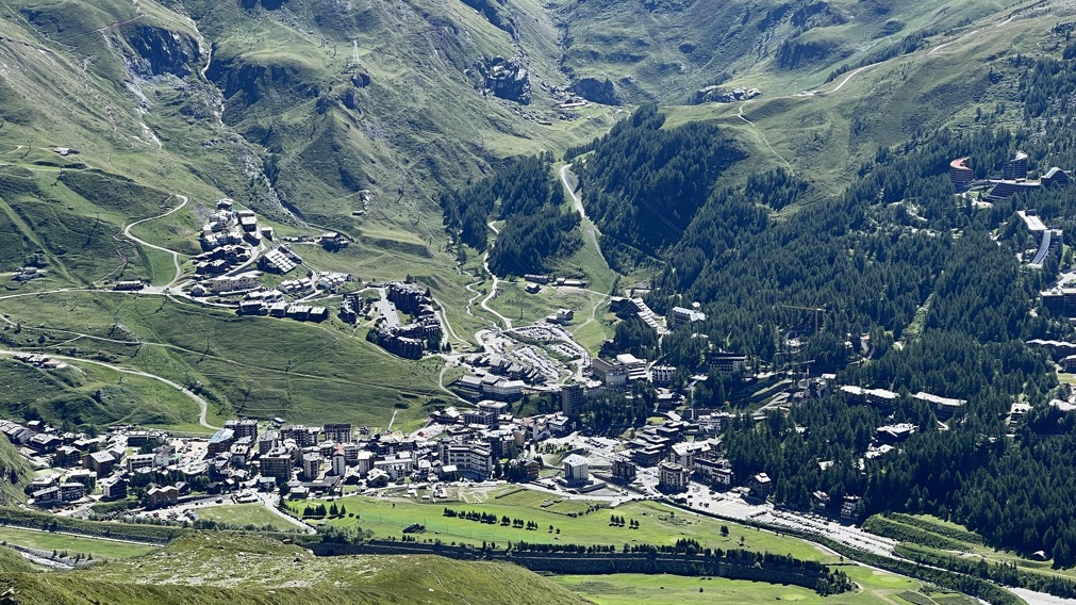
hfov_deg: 25.0
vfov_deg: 14.2
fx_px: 2424
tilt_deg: -11.6
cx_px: 532
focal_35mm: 85
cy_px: 330
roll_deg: +1.6
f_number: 2.8
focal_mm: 9
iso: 32
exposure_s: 1/407
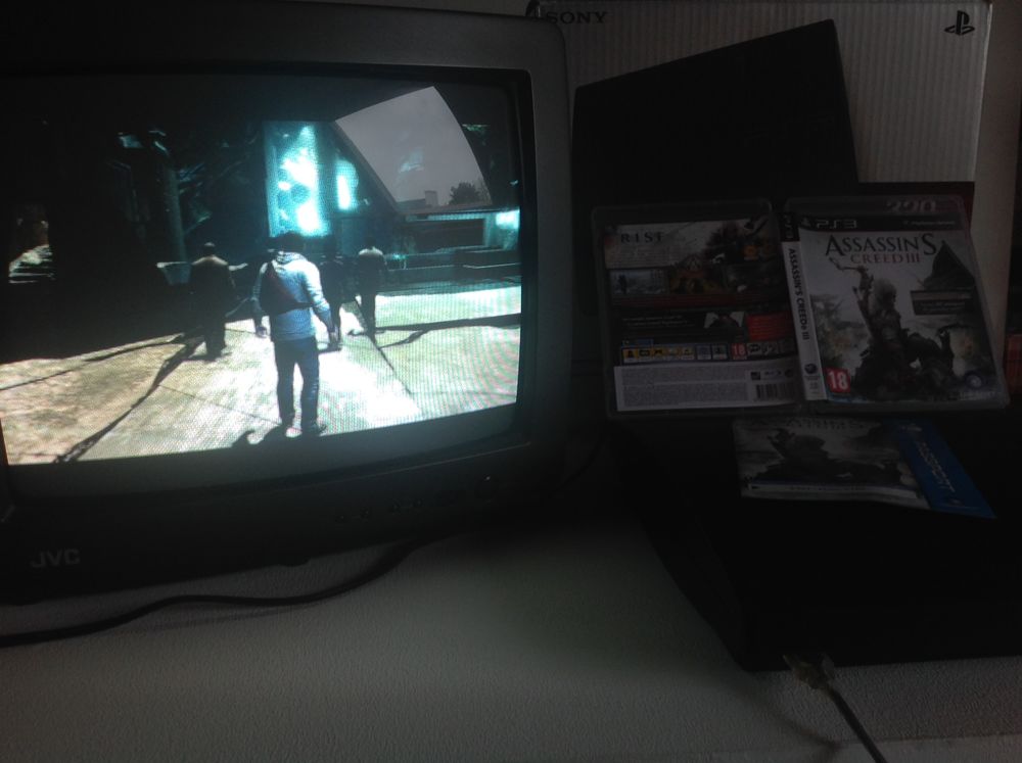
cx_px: 511
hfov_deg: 52.7
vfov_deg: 40.6
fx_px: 1032
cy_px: 382
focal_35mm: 35
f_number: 2.4
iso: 50
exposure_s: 1/24
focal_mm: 4.28
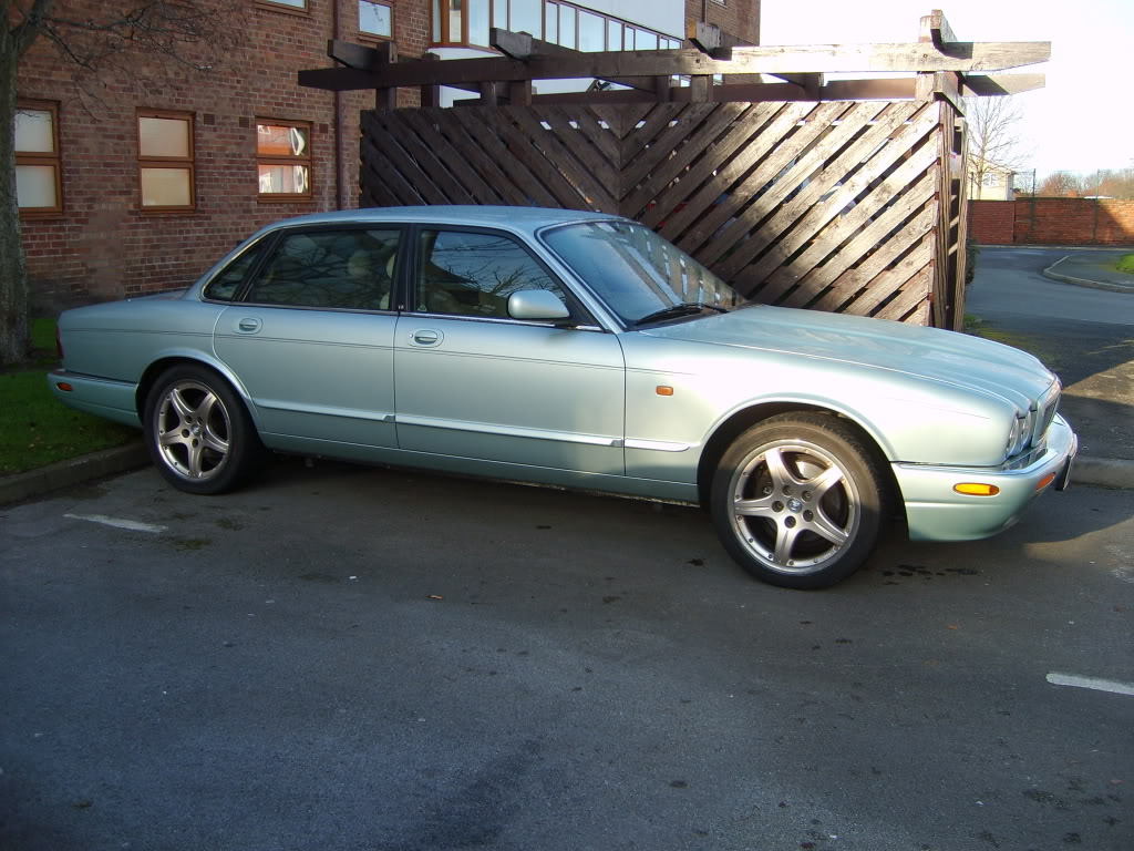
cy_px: 426
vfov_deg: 40.7
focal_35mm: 35
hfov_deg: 52.6
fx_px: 1147
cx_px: 567
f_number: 2.8
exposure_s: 1/250
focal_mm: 5.8
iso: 50
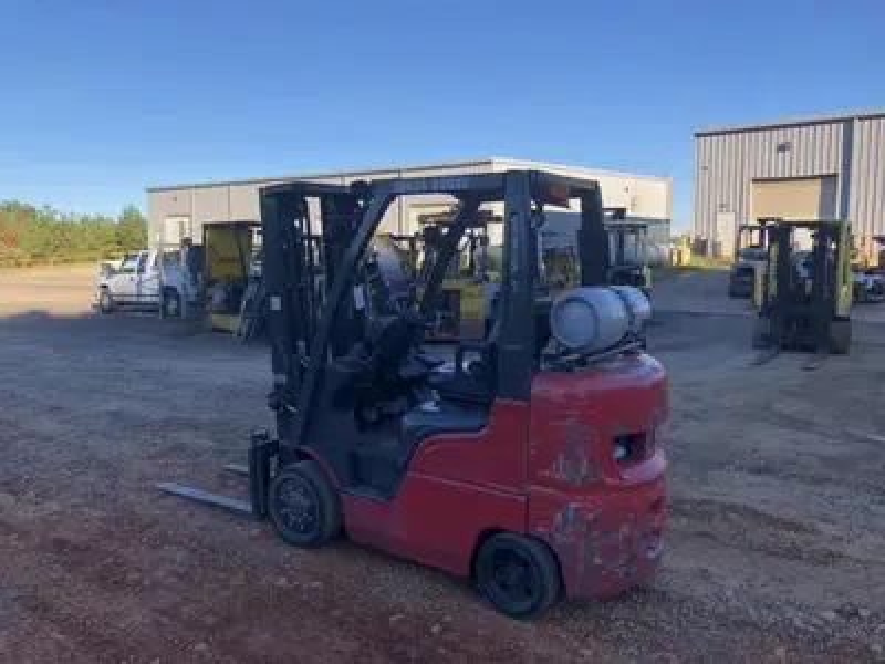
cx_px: 442
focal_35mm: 28
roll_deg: -0.1
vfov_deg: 49.7
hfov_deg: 63.4
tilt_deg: -5.4
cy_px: 332
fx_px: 716
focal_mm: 4
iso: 20
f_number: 1.8
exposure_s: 1/923
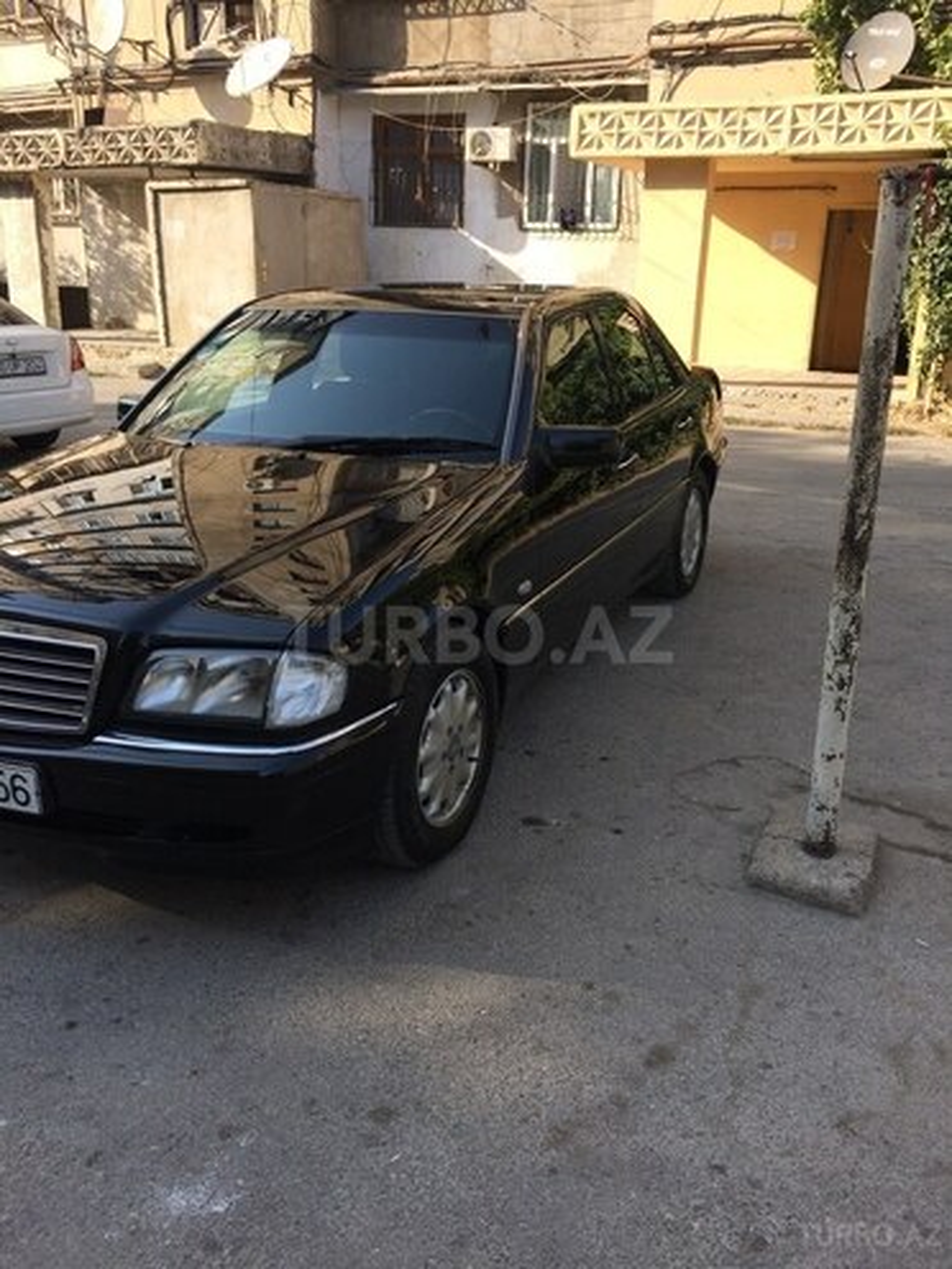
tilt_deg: -18.3
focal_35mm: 29
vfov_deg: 61.7
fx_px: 1063
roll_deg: -0.2
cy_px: 634
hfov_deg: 48.2
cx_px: 476
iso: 32
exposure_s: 1/622
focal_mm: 4.15
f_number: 2.2
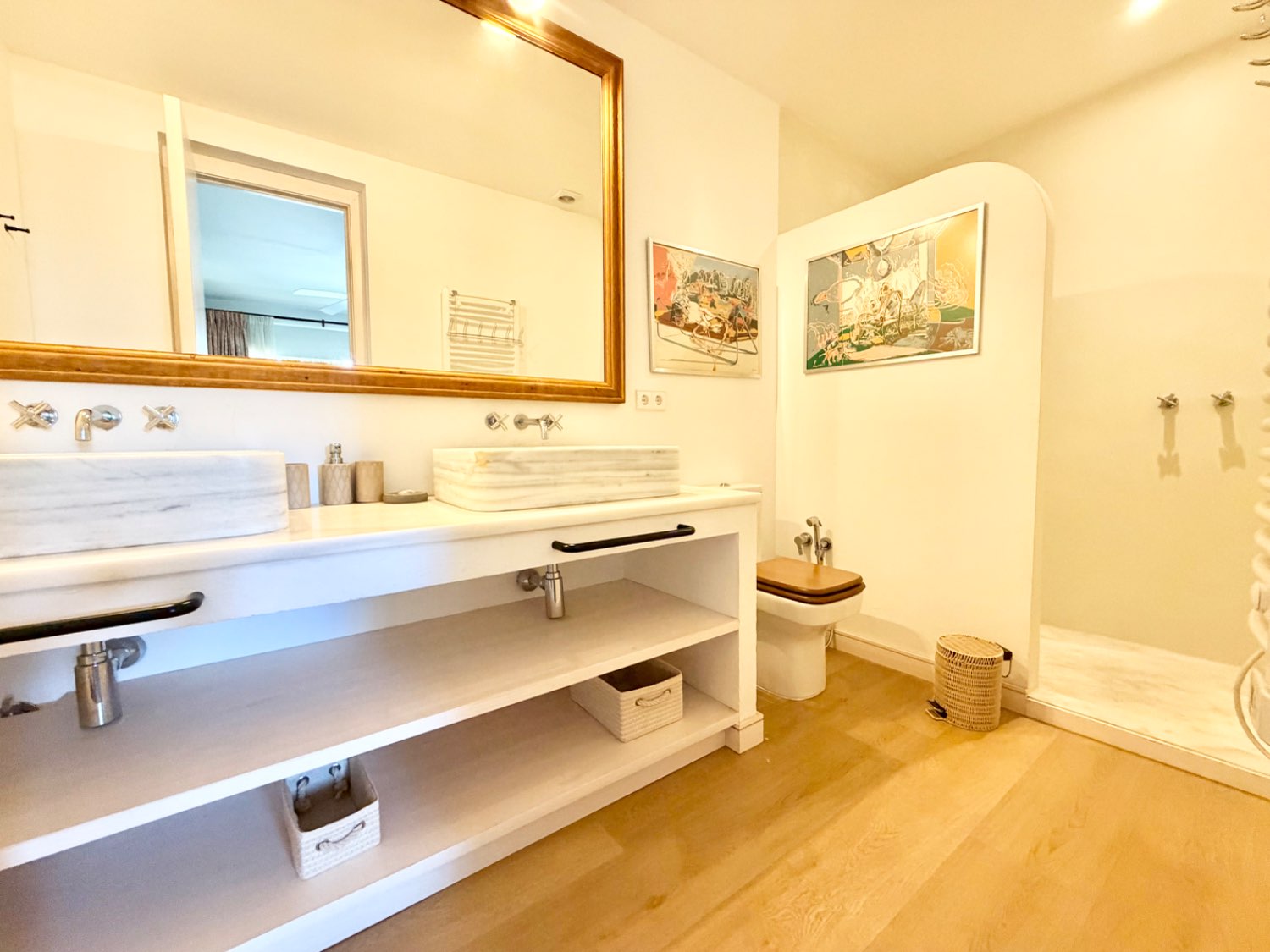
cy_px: 476
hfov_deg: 102.1
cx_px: 635
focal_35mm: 14
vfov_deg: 85.7
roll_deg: +1.1
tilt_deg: -4.5
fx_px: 514
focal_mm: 2.22
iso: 400
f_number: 2.2
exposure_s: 1/50
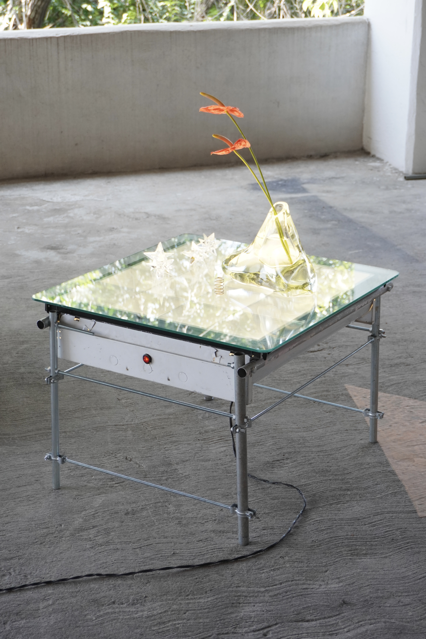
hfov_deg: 21.6
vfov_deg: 31.9
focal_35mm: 63
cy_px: 320
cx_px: 213
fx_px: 1118
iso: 500
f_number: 5.6
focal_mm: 42
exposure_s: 1/80
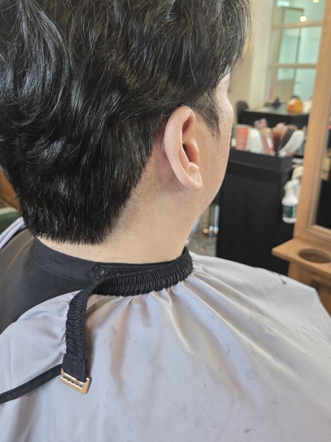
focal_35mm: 29
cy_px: 195
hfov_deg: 47.9
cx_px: 132
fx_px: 370
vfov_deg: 61.5
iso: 320
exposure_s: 1/120
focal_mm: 5.4
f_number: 1.8
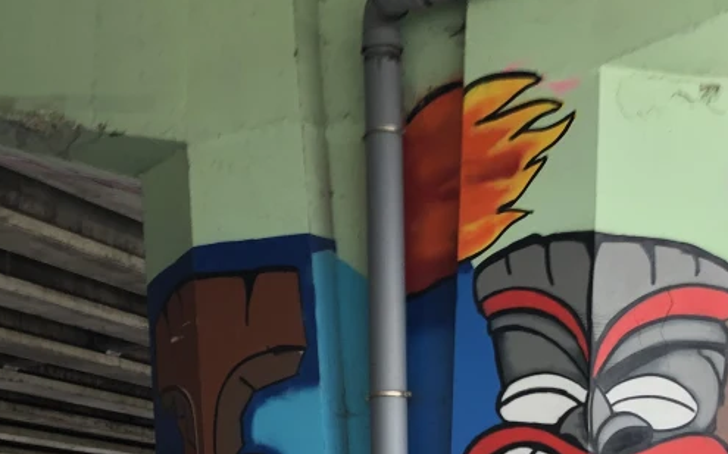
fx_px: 1428
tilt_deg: +6.2
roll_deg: +2.3
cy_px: 505
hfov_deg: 28.5
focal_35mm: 72
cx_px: 471
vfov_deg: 17.4
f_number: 1.8
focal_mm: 4
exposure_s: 1/120
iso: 32
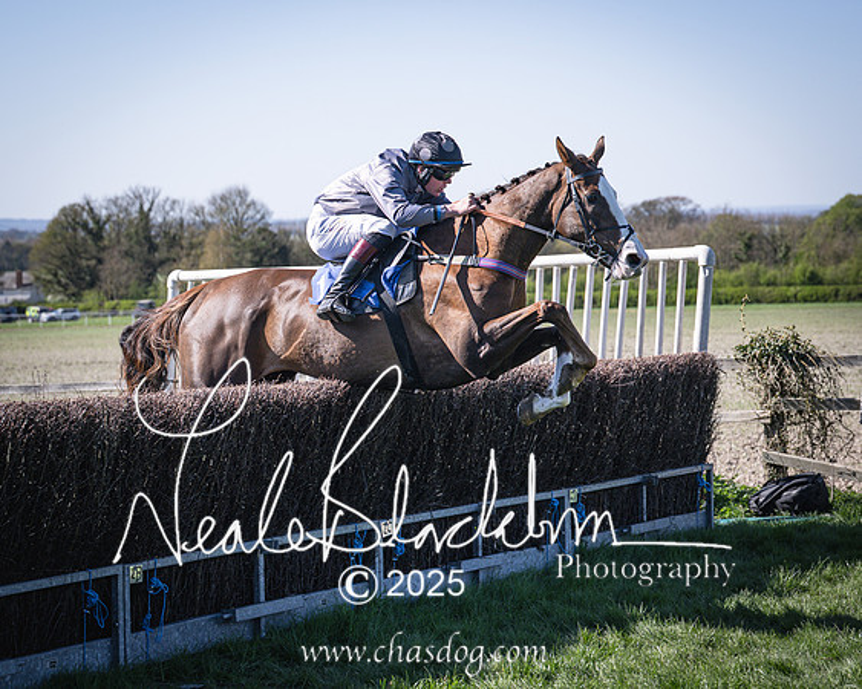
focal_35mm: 100
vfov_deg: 15.3
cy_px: 346
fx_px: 2556
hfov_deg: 19.1
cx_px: 383
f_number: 4
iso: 200
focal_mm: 70
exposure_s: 1/1600
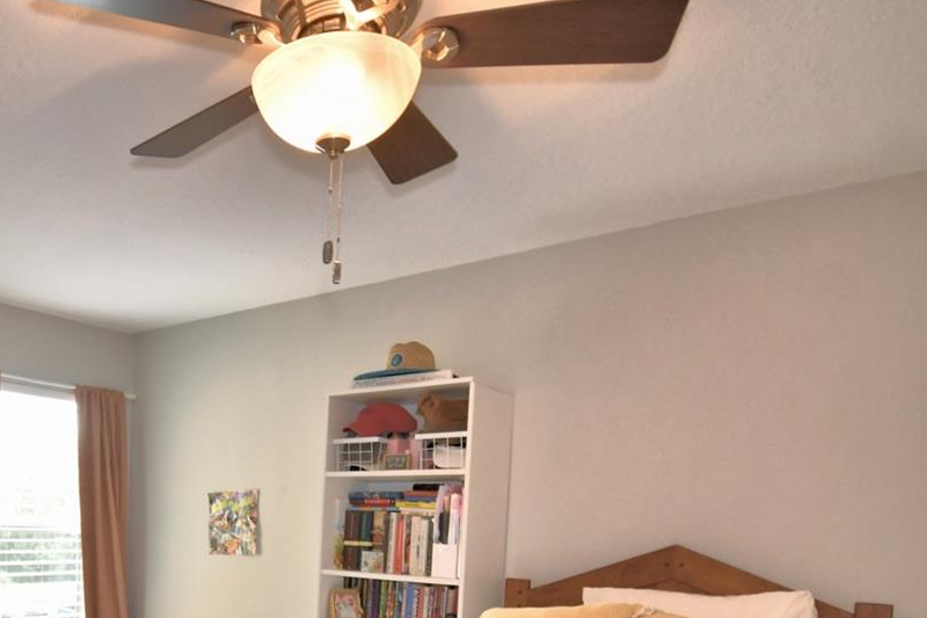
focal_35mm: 30
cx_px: 173
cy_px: 558
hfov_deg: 56.9
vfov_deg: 40.3
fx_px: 772
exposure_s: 1/30
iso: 220
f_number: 4.5
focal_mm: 10
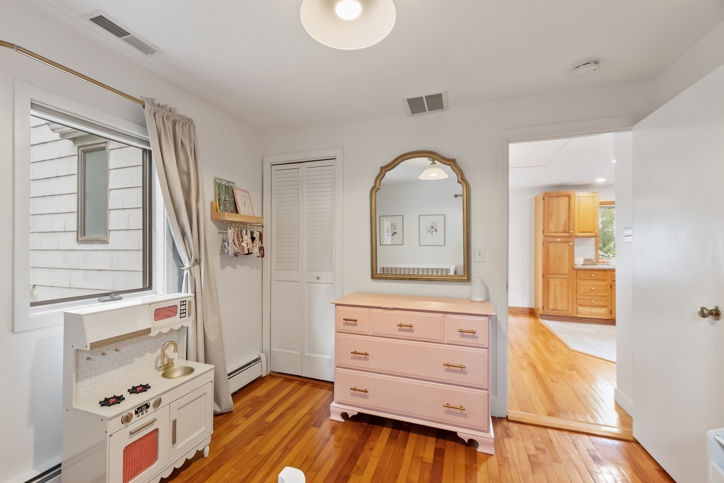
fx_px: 302
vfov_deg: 77.3
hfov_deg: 100.4
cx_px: 362
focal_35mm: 15
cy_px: 242
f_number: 8
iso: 320
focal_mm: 10
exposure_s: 1.6
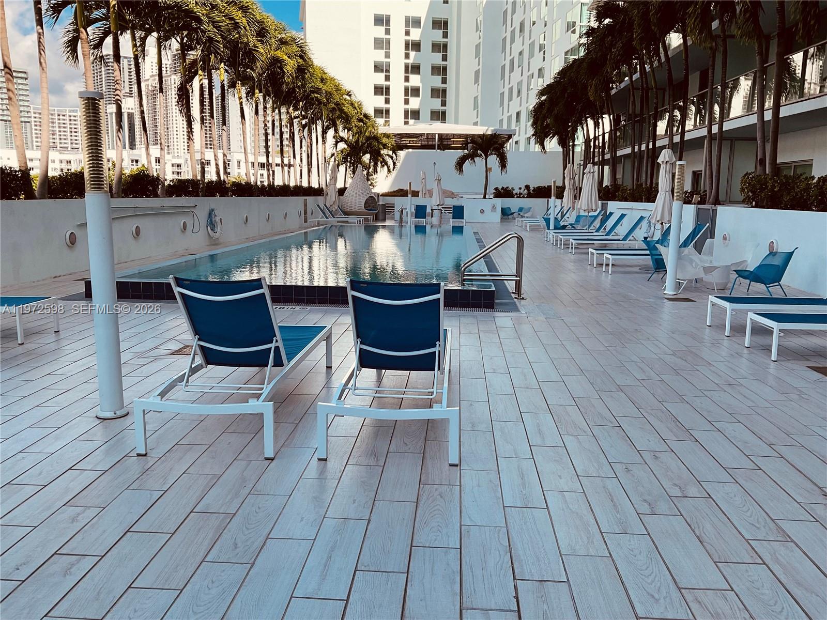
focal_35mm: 29
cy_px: 310
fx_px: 693
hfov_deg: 61.7
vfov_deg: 48.2
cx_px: 414
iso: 16
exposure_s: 1/1221
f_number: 1.8
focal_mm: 3
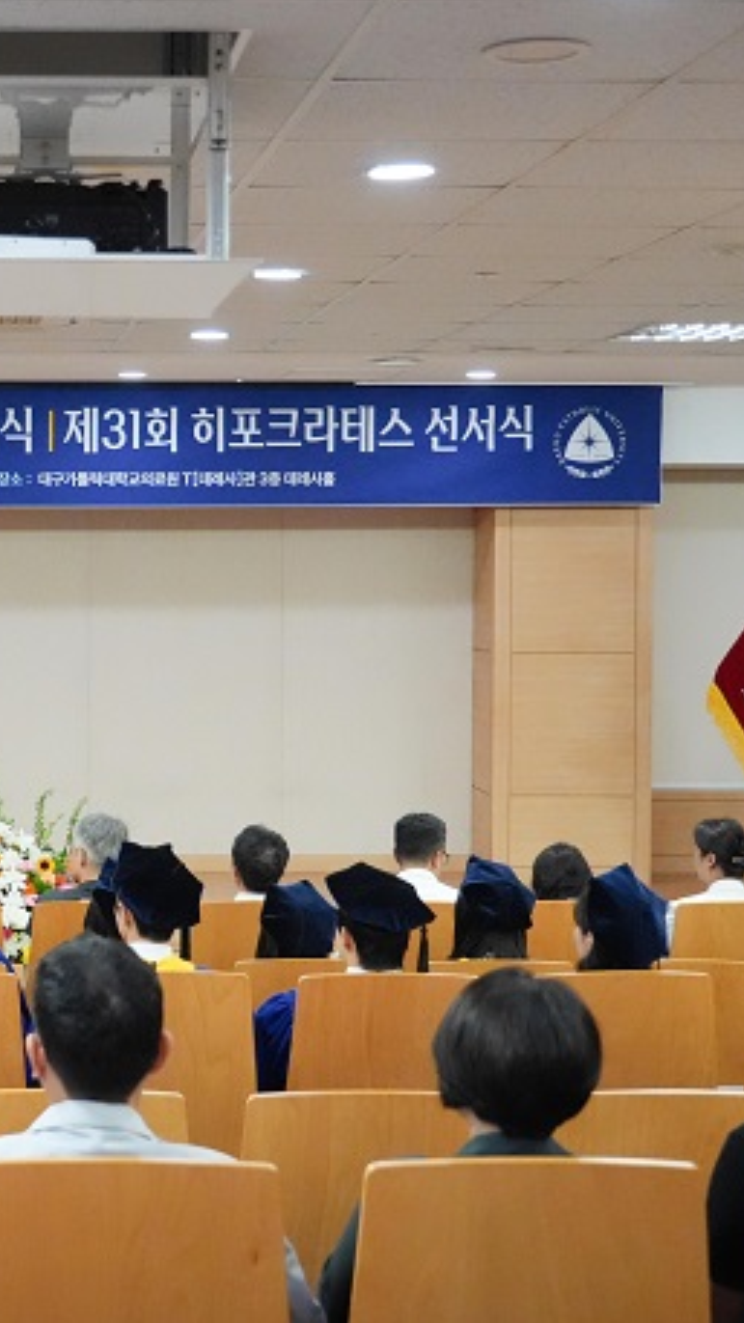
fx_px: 2140
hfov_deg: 19.0
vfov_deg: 34.4
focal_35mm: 61
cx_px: -49
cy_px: 660
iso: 12800
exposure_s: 1/800
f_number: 4
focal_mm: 38
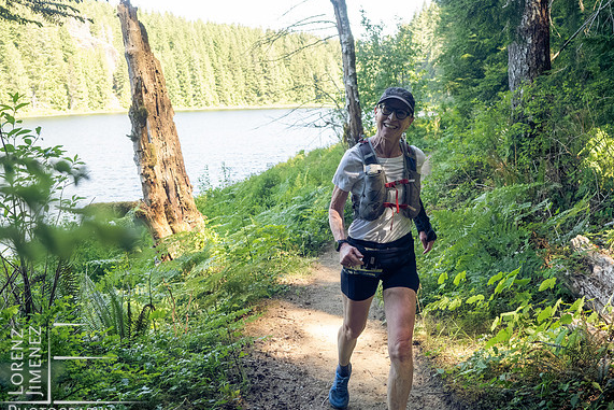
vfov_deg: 35.1
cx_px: 305
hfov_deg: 50.7
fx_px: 648
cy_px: 206
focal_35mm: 38
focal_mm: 18
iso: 1600
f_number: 2.8
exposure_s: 1/1000
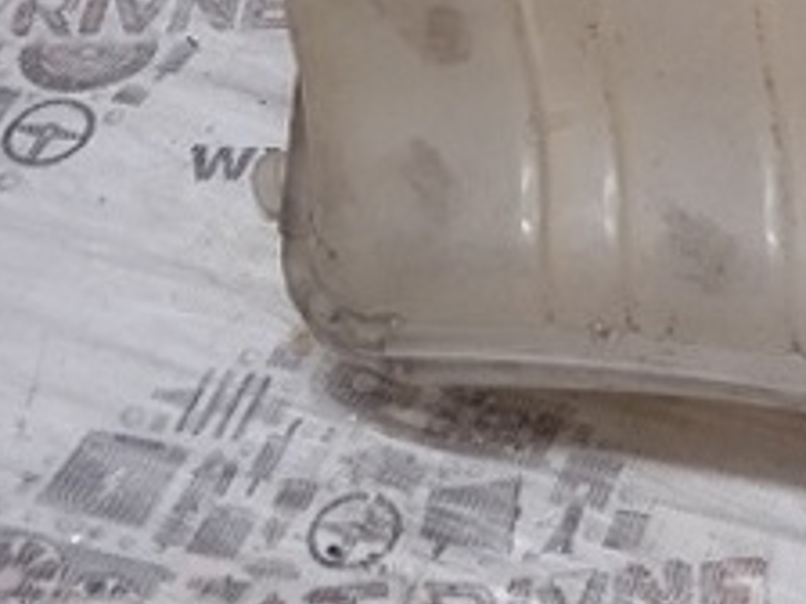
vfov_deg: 18.0
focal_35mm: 80
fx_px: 1863
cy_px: 23
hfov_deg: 21.6
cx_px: 1101
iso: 714
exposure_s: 1/25
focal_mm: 3.43
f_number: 2.2
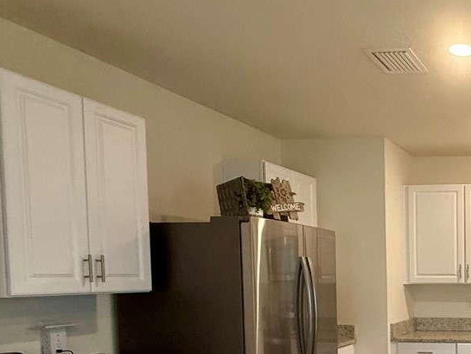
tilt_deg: -3.2
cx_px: 546
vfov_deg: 35.9
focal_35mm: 38
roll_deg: +0.1
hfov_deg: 38.3
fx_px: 517
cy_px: 305
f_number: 2.2
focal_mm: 2.22
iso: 250
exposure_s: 1/120
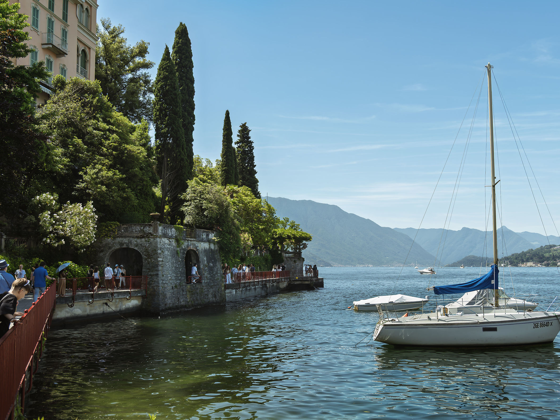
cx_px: 297
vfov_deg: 39.1
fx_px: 591
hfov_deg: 50.7
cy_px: 209
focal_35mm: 37
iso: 100
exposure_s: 1/250
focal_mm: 33.5
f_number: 7.1
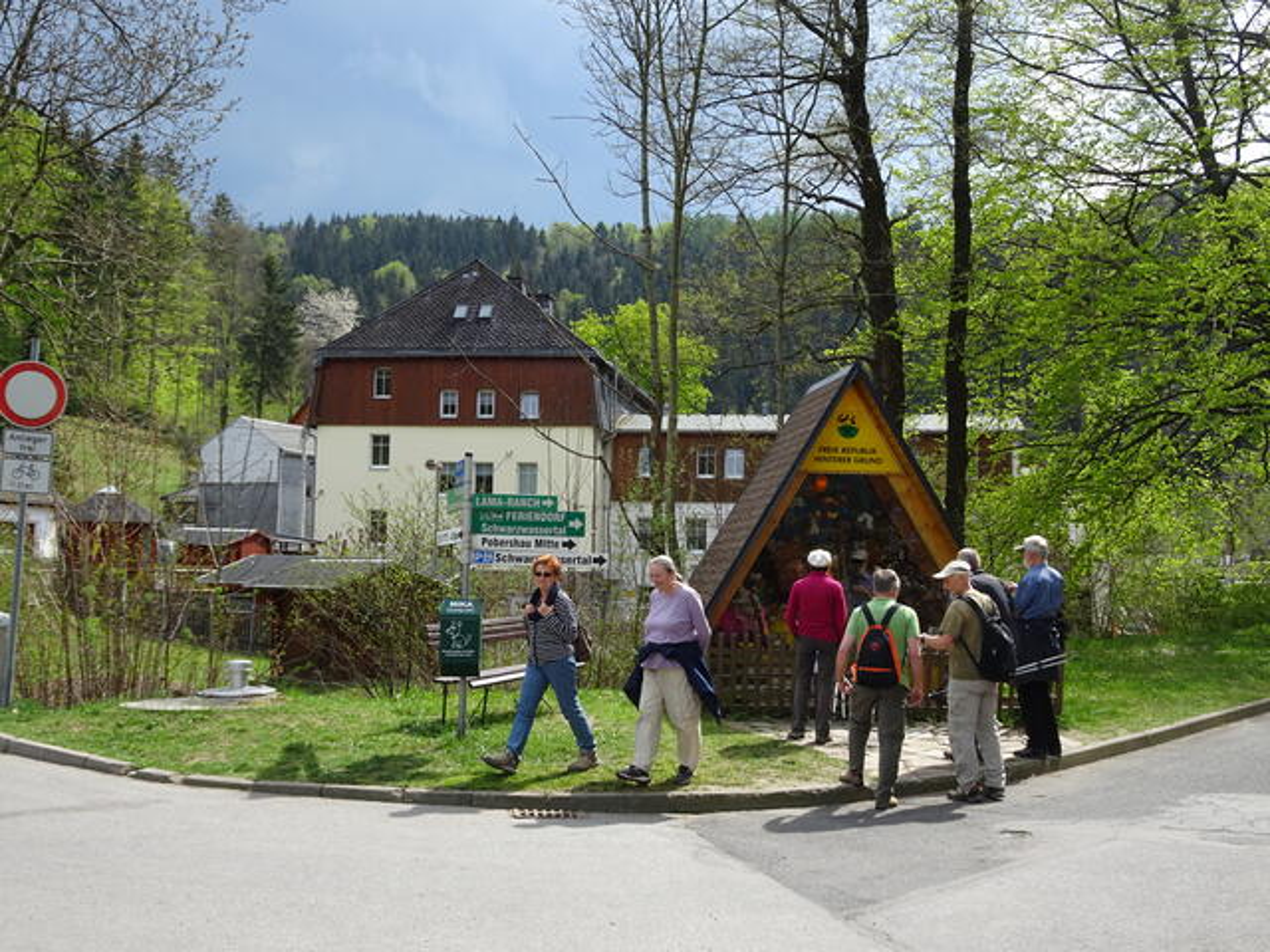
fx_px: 1504
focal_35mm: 41
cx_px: 635
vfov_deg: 35.1
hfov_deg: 45.8
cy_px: 476
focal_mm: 7.05
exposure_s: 1/320
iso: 80
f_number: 4
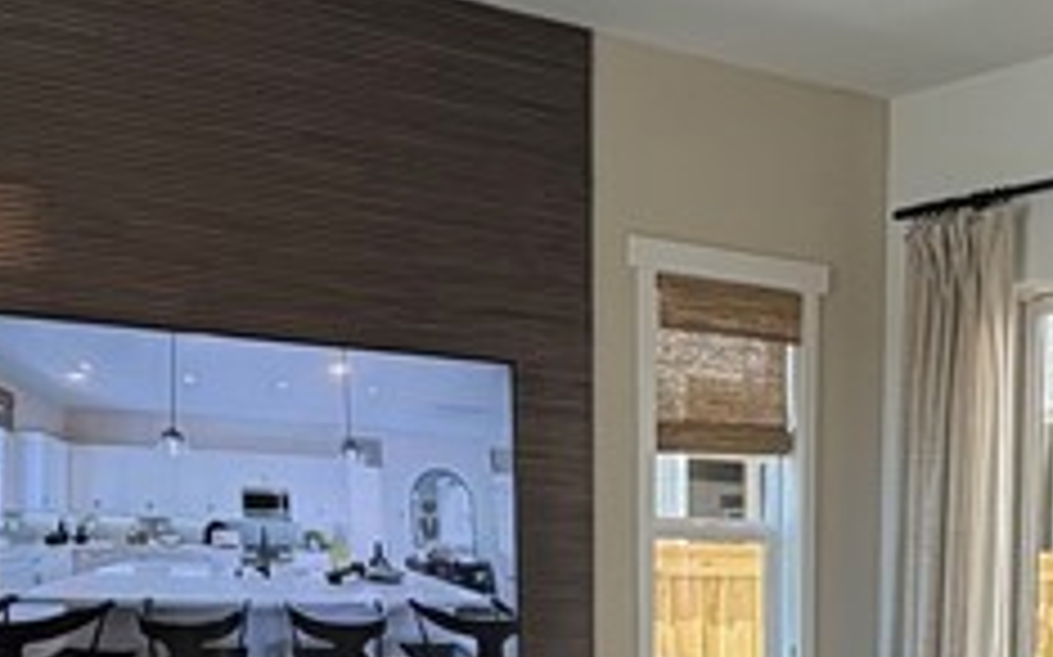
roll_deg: -0.4
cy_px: 855
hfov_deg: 31.0
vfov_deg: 18.6
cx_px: 796
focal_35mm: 65
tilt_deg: -8.7
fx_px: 1864
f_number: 2.2
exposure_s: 1/120
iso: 64
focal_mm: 2.22
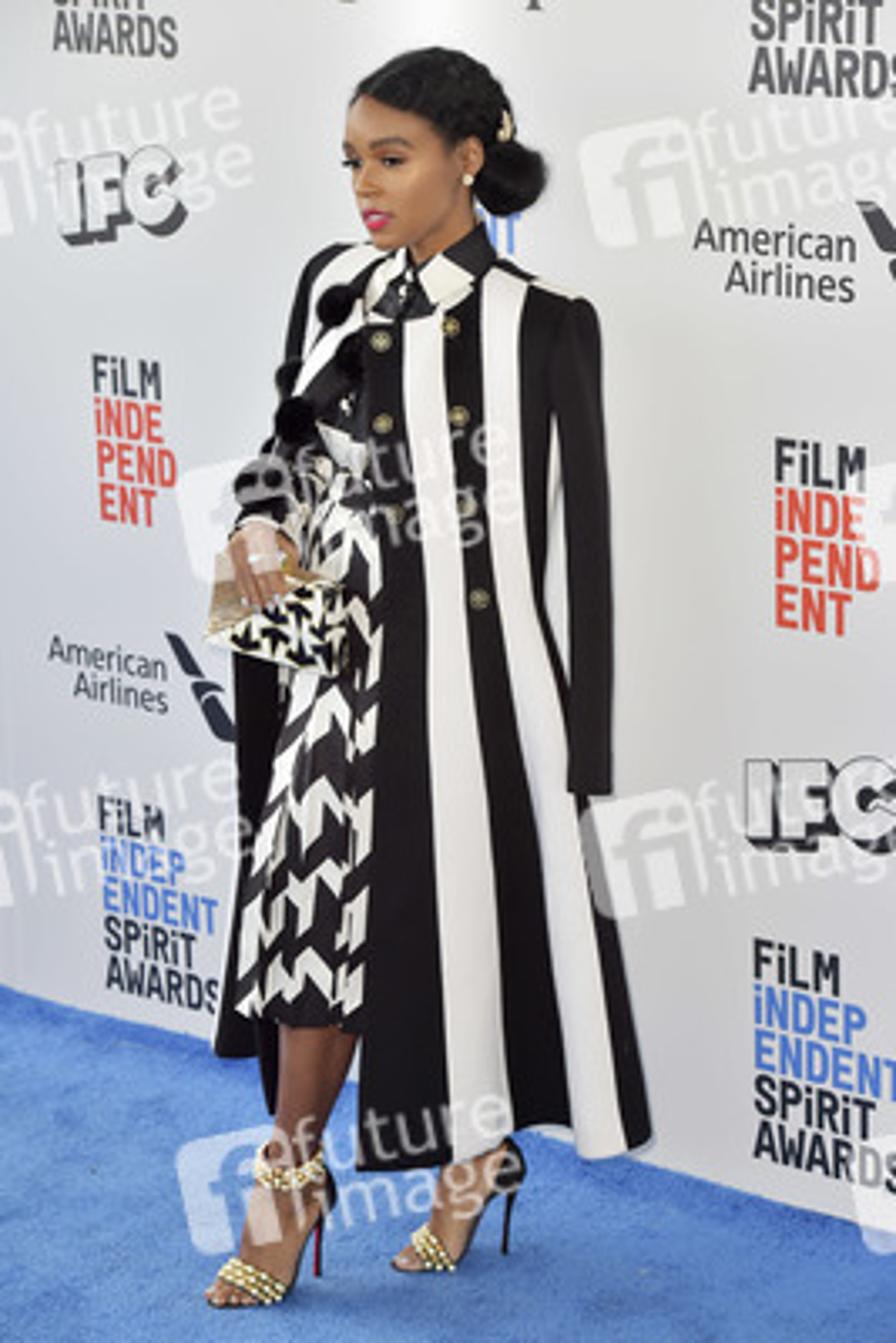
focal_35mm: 102
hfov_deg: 13.4
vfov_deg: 20.0
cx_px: 448
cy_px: 672
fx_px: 3804
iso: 500
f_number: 6.3
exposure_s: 1/320
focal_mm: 102
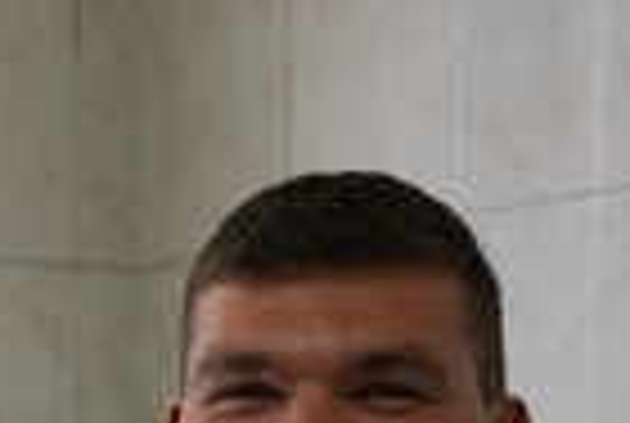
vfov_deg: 7.1
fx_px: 3350
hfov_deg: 10.7
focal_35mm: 191
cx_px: 153
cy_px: 592
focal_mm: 67
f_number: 4.5
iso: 250
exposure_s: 1/50
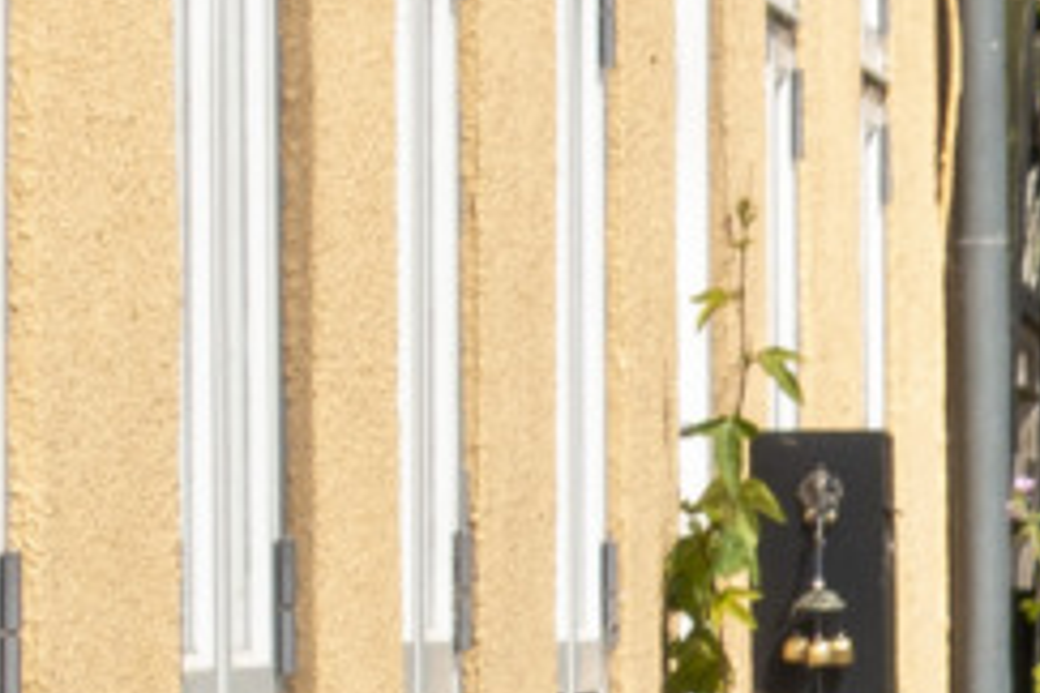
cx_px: 2196
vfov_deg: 2.5
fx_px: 15945
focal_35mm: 552
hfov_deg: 3.7
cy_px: 1369
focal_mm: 25.7
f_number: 4
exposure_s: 1/640
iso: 80
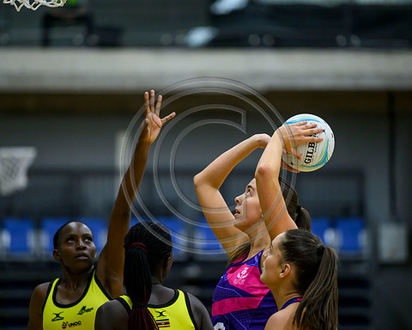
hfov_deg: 8.5
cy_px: 165
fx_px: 2768
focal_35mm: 227
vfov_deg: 6.8
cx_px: 209
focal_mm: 200
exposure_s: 1/1250
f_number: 3.2
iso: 4000
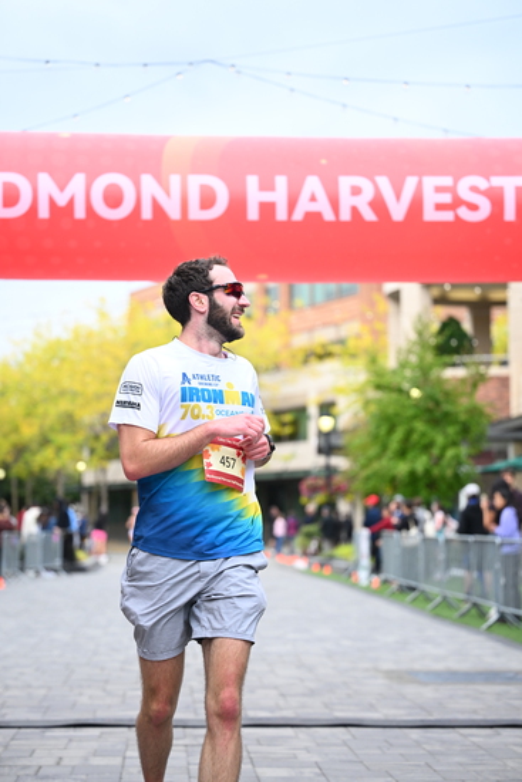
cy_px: 391
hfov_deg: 17.7
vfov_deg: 26.3
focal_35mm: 77
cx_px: 261
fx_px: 1674
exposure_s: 1/2000
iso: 1000
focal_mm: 77
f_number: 2.8
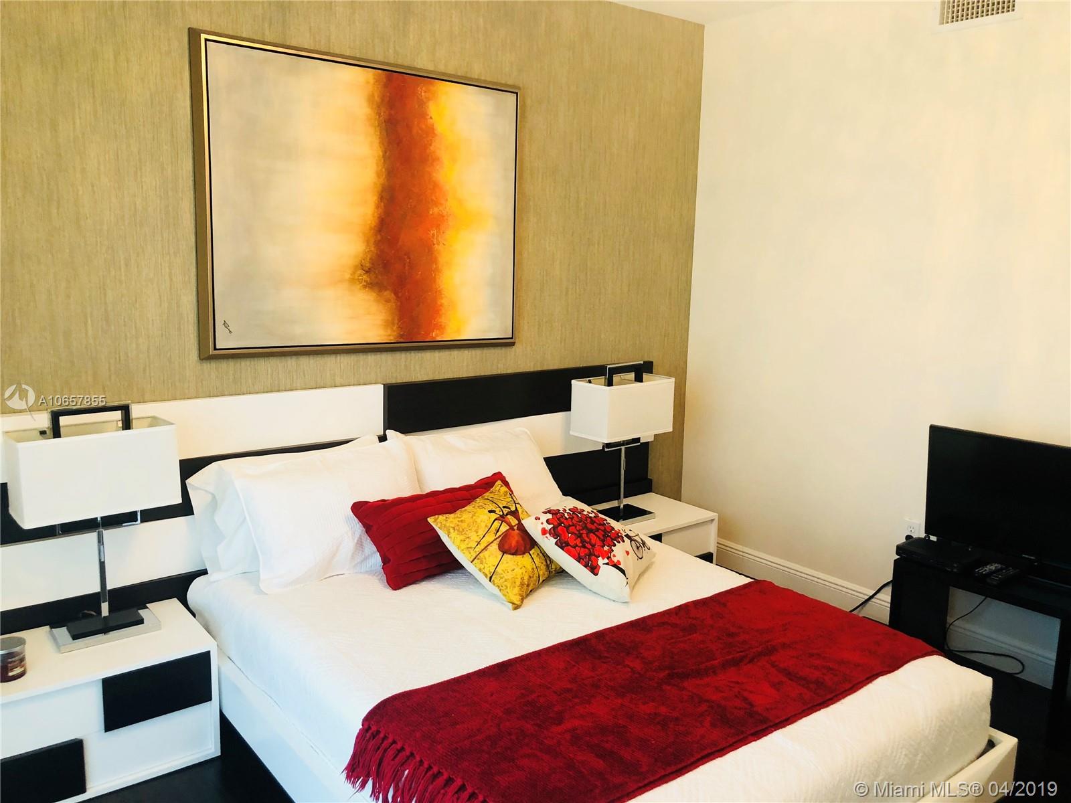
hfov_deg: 63.4
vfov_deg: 49.7
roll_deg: -1.5
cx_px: 536
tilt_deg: -8.4
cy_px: 402
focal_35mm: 28
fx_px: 866
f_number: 1.8
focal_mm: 3.99
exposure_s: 1/24
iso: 40
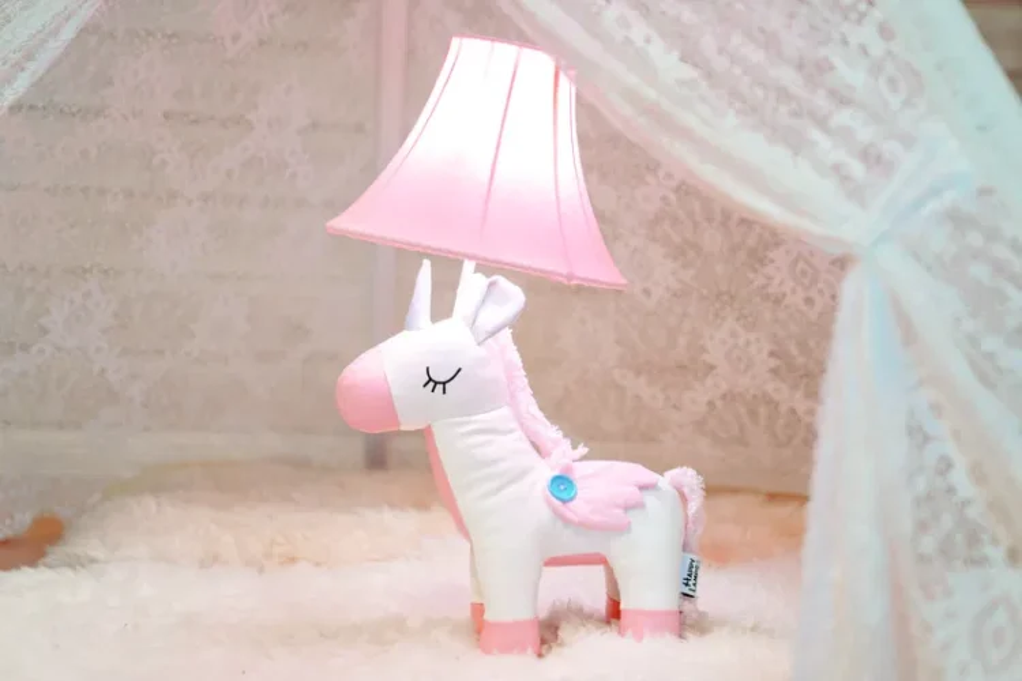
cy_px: 340
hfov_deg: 33.4
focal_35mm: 60
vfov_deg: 22.6
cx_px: 511
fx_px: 1703
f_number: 2.8
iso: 1250
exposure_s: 1/250
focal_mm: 60
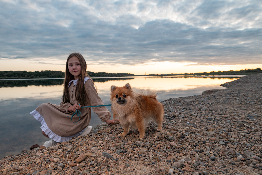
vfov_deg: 53.2
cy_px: 88
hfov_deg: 73.7
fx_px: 175
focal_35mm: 24
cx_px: 131
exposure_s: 1/250
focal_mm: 24
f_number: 5.6
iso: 250
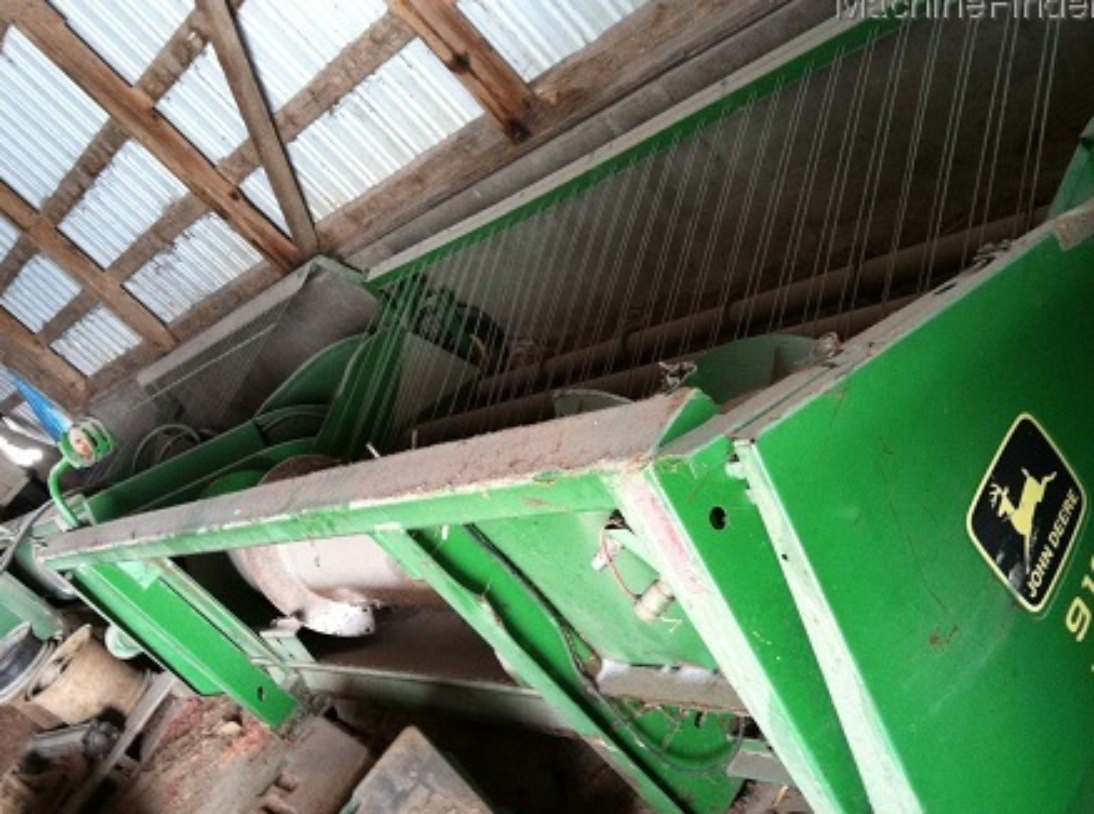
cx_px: 559
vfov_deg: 35.8
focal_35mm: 40
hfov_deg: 46.9
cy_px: 428
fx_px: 1261
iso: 320
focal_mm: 3.85
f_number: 2.8
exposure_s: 1/15
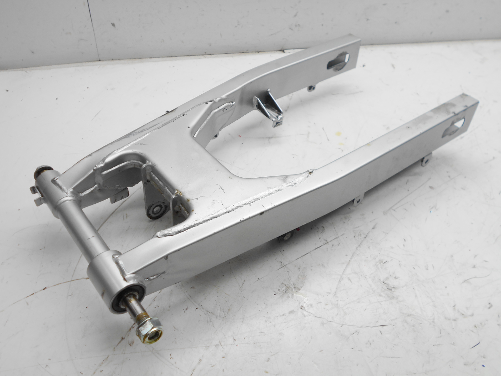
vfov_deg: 41.8
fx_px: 492
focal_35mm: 34
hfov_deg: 54.0
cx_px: 250
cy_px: 188
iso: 80
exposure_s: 1/50
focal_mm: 5.8
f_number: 3.6
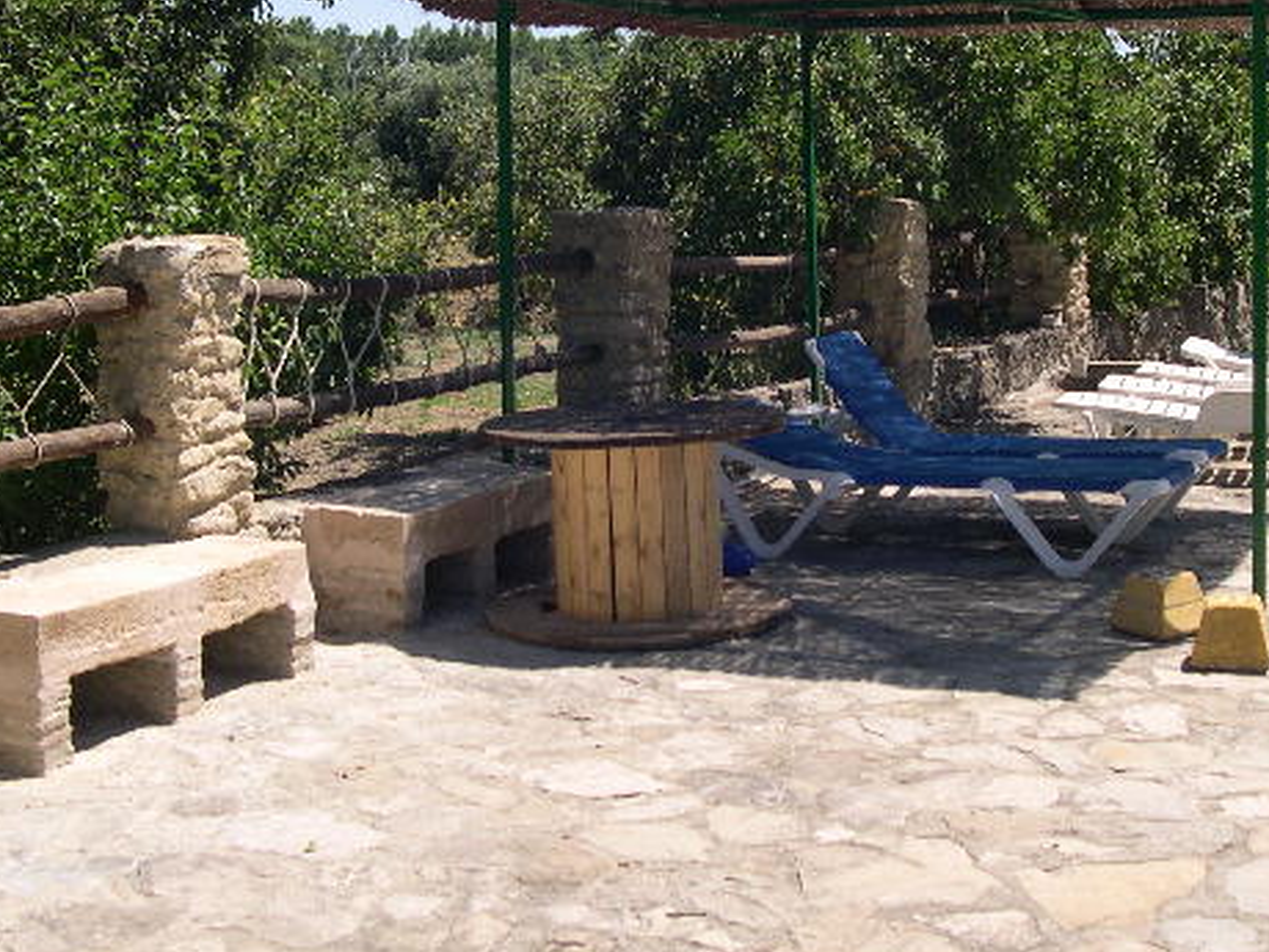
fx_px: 2016
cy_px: 350
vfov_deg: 26.5
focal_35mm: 55
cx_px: 632
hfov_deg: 34.9
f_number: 7.6
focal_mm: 8
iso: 100
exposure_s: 1/148
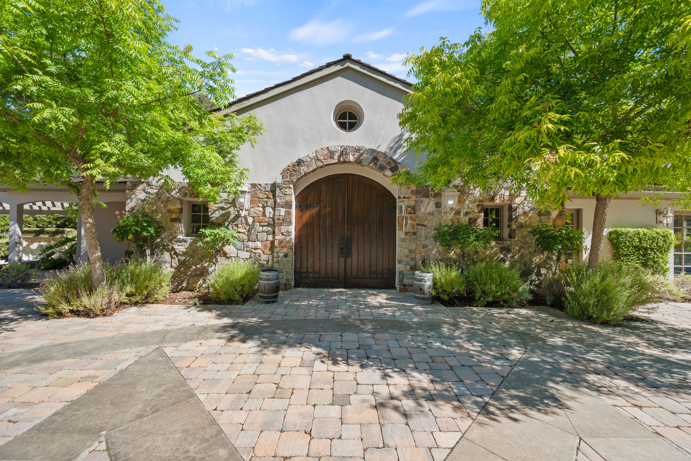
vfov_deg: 81.2
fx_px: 269
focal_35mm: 14
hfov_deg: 104.3
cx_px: 346
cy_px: 230
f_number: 8
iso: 100
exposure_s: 1/25
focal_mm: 14
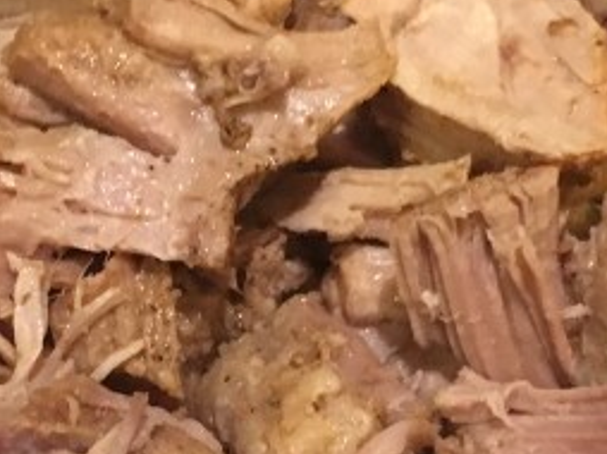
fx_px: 2050
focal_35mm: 117
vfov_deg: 12.5
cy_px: 459
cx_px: 151
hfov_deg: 16.8
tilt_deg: -57.6
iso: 200
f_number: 2.2
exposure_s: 1/30
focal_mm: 4.15
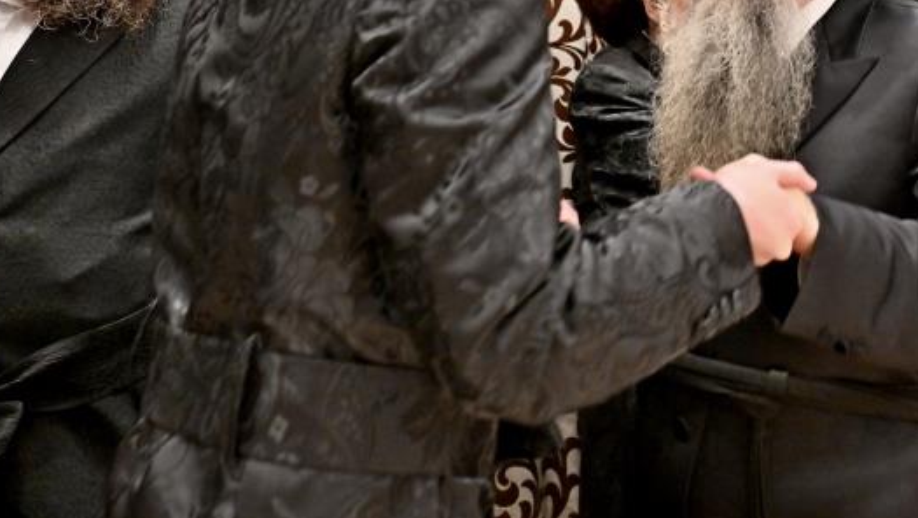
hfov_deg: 41.5
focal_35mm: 49
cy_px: -48
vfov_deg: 23.1
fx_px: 1193
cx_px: 621
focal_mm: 24
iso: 1250
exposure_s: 1/200
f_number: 4
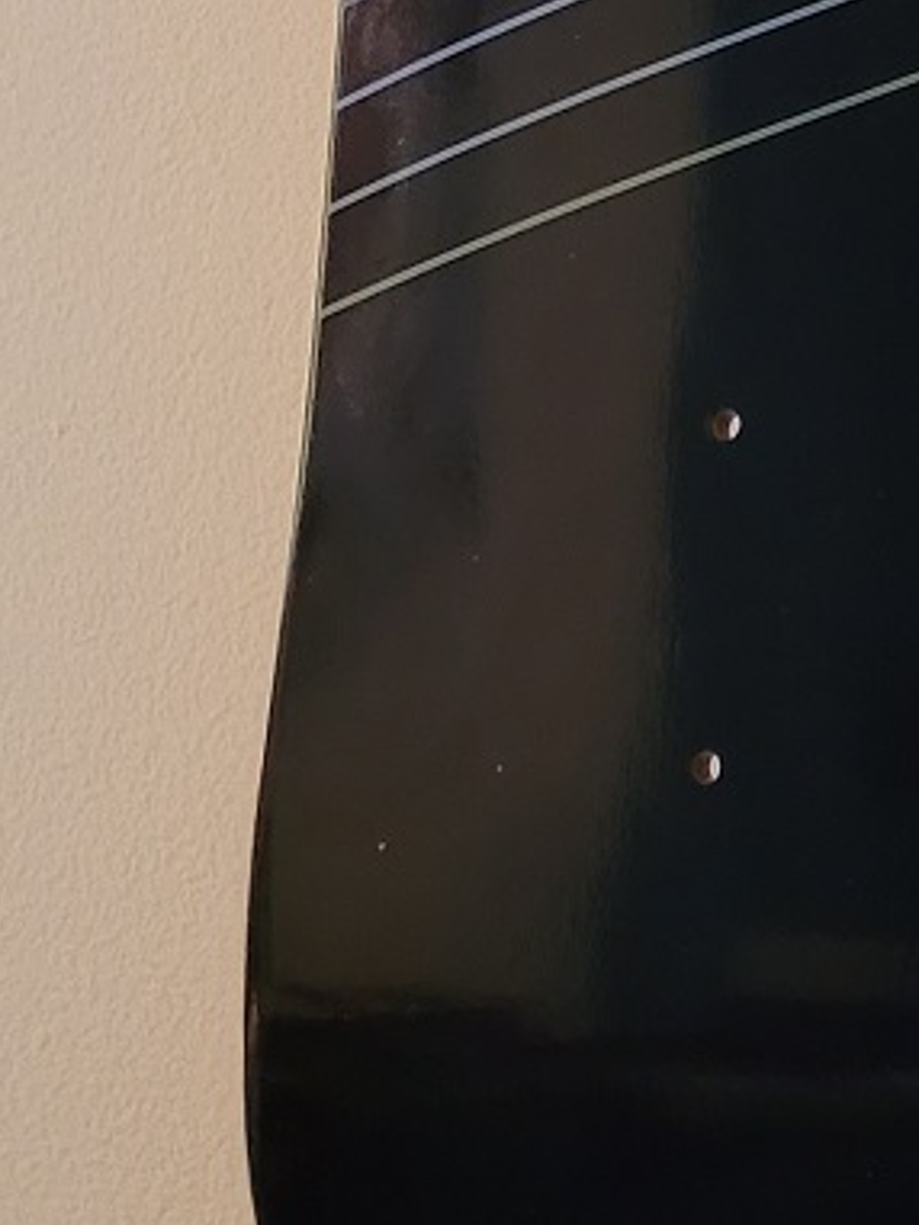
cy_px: -185
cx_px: 1012
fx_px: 3892
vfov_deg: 17.2
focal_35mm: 110
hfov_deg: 13.2
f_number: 1.8
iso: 800
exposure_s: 1/24
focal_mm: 5.4
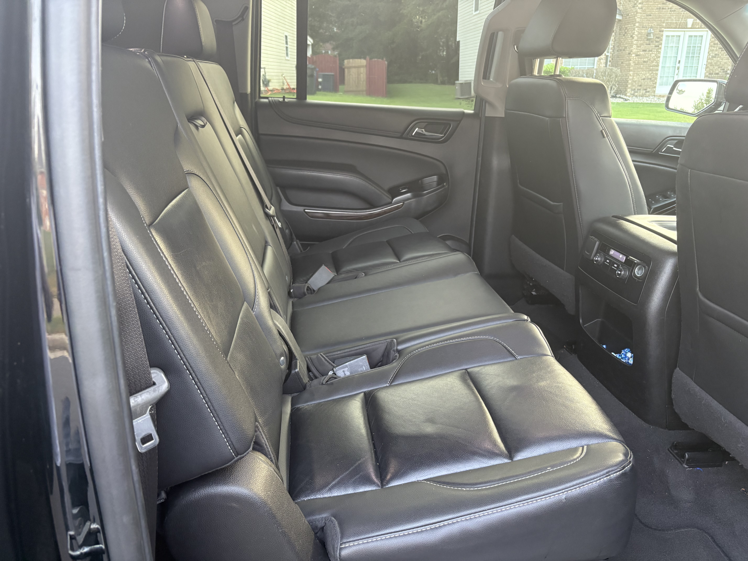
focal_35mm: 26
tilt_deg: -19.0
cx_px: 374
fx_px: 562
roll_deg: +1.1
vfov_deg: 53.1
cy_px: 280
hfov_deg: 67.3
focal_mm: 5.96
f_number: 1.6
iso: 250
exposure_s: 1/60
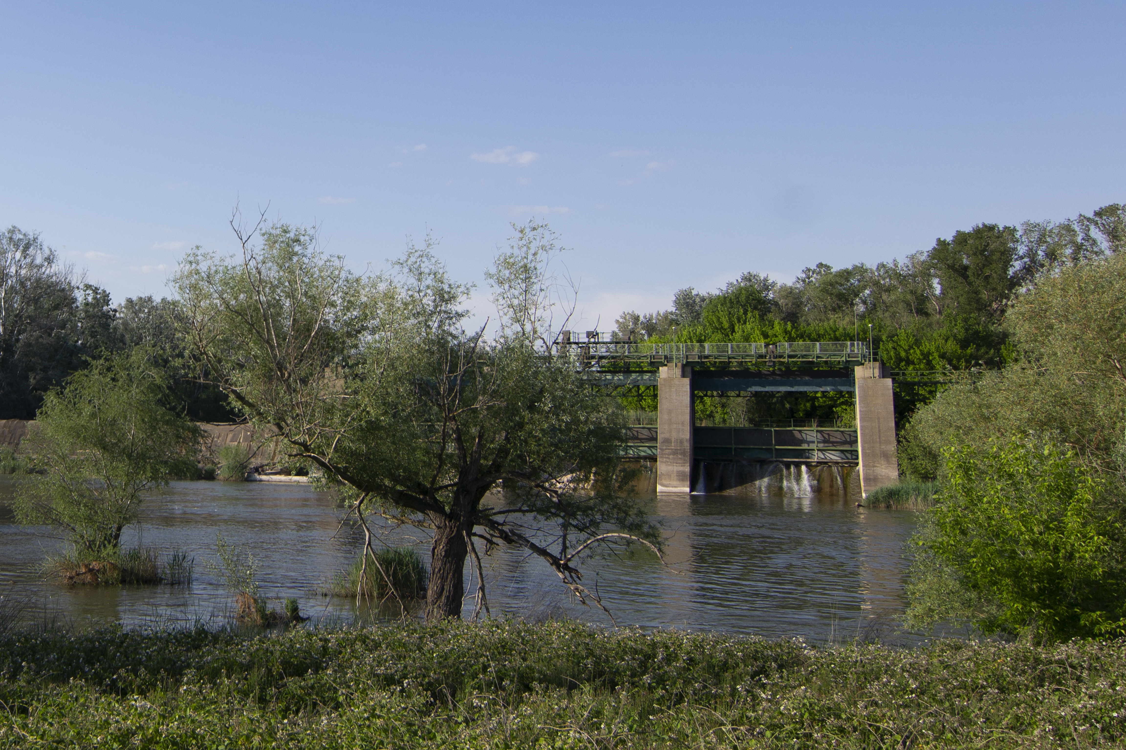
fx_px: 751
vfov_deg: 53.1
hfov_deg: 73.7
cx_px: 563
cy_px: 375
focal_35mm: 24
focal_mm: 16
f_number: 7.1
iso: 100
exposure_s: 1/320
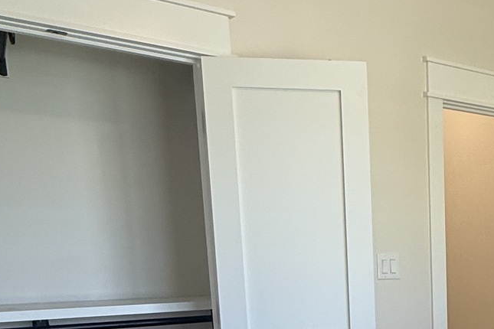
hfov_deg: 33.4
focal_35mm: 52
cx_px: 540
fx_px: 713
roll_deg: +0.3
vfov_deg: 23.9
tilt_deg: -10.0
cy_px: 384
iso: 125
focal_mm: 2.22
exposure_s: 1/120
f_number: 2.2
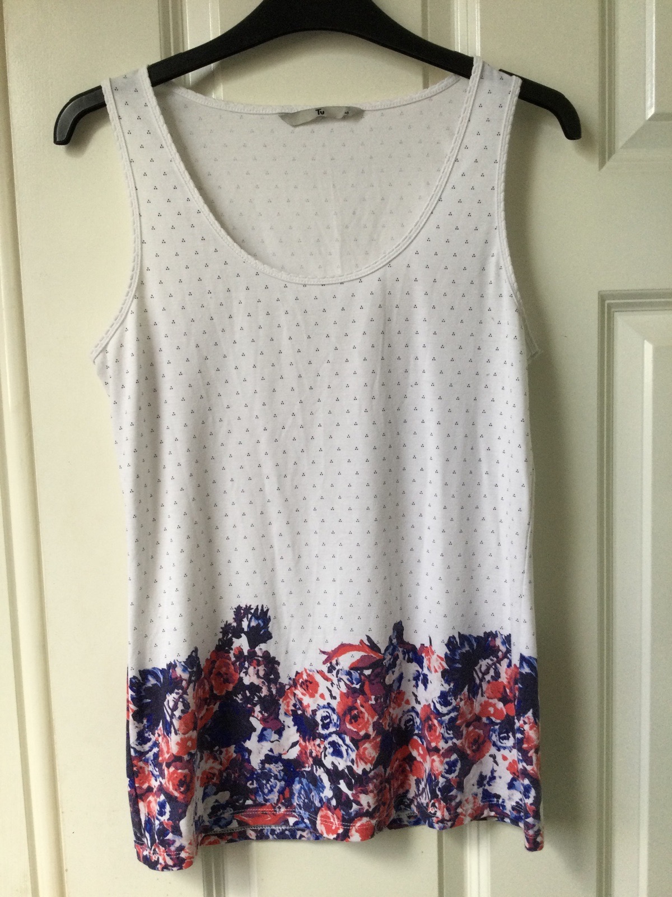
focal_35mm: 31
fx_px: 802
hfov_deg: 45.4
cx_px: 336
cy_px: 448
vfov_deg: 58.4
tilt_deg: -6.4
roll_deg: +0.5
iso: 32
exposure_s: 1/33
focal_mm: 3.3
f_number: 2.4
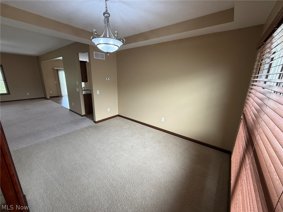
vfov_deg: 85.7
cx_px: 142
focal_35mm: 14
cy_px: 106
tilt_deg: -14.2
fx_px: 114
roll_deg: -1.5
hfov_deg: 102.1
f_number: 2.2
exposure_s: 1/99
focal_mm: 2.22
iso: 200
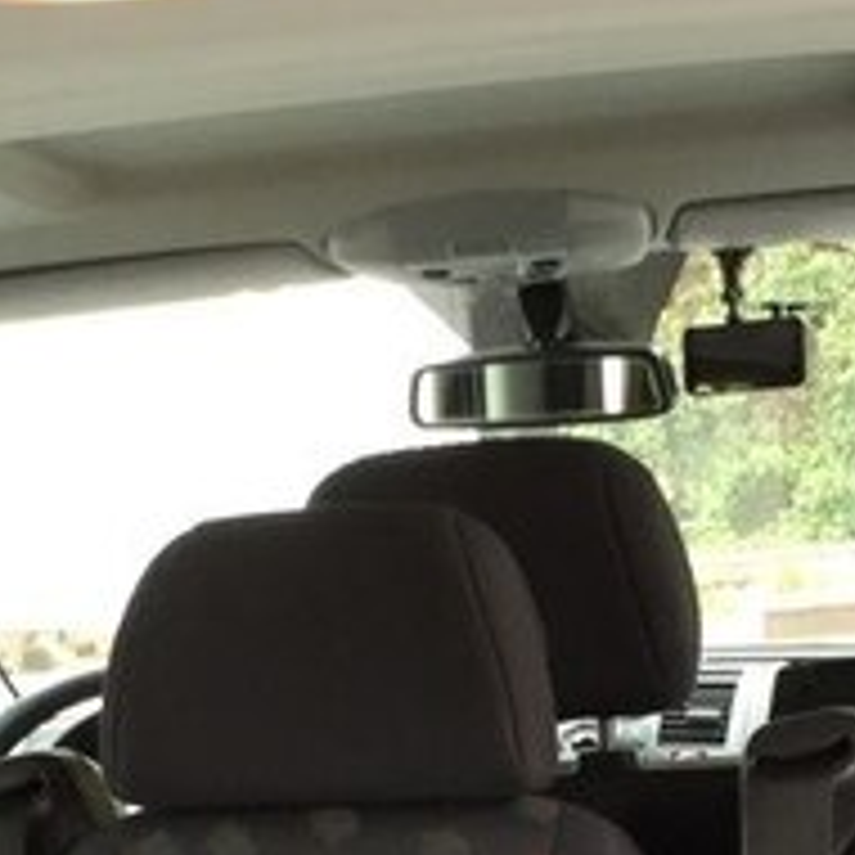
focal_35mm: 95
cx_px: 396
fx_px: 2655
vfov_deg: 17.4
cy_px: 1051
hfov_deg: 18.3
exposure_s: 1/33
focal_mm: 3.3
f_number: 2.4
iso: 32
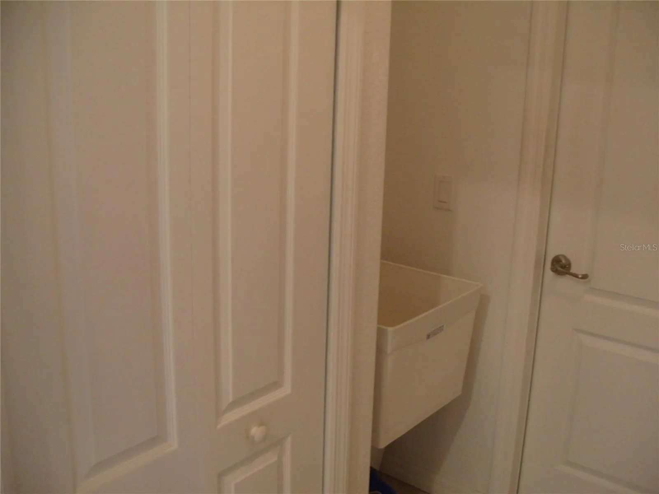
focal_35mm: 35
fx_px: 666
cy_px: 247
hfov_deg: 52.6
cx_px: 330
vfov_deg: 40.7
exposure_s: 1/30
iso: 200
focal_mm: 7.8
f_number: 2.8
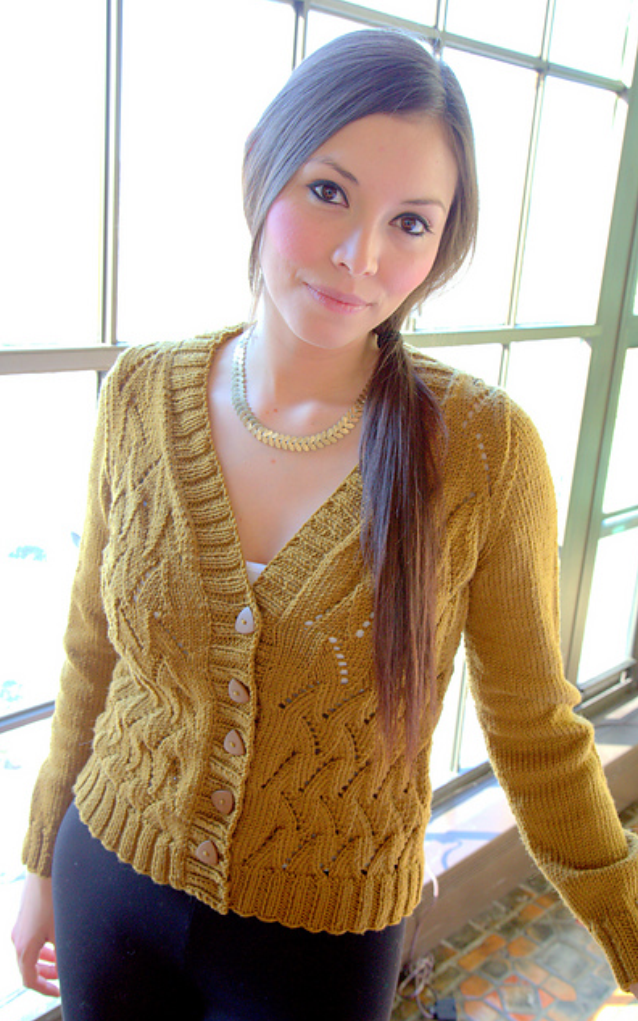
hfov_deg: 35.3
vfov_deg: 54.0
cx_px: 328
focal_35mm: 36
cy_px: 512
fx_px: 1002
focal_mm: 35
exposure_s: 1/60
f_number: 9
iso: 1600
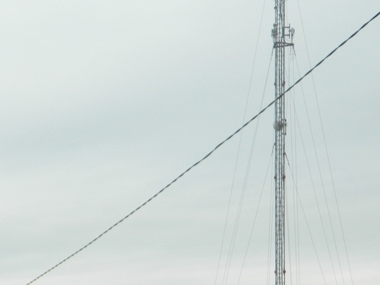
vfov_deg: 10.1
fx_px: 1581
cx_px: -177
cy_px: 350
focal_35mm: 144
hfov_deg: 13.0
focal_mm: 8.4
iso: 80
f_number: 3.6
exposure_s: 1/400
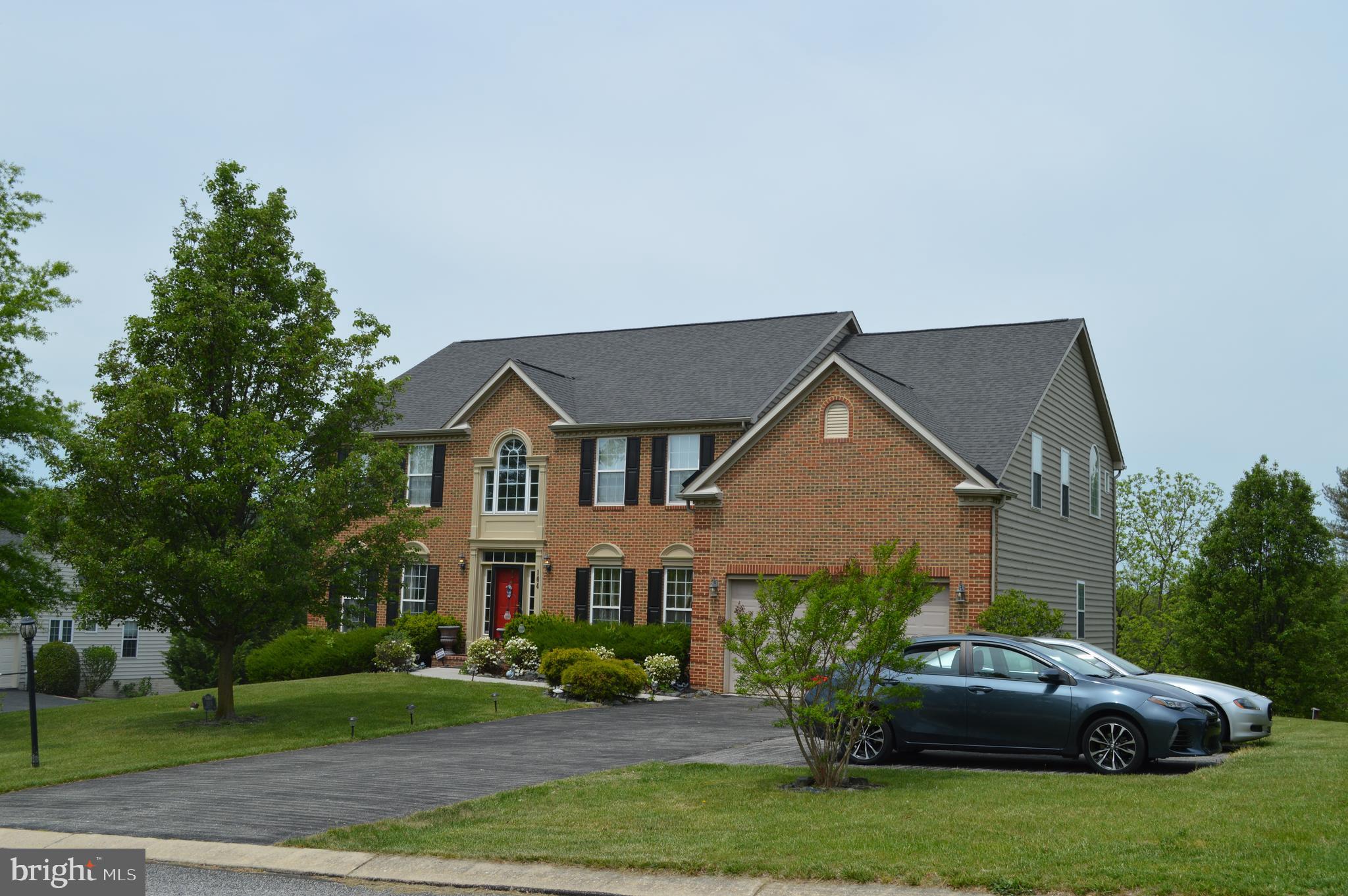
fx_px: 1347
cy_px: 448
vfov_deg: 36.8
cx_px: 674
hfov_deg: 53.2
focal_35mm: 36
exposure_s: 1/250
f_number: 8
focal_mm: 24
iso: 100
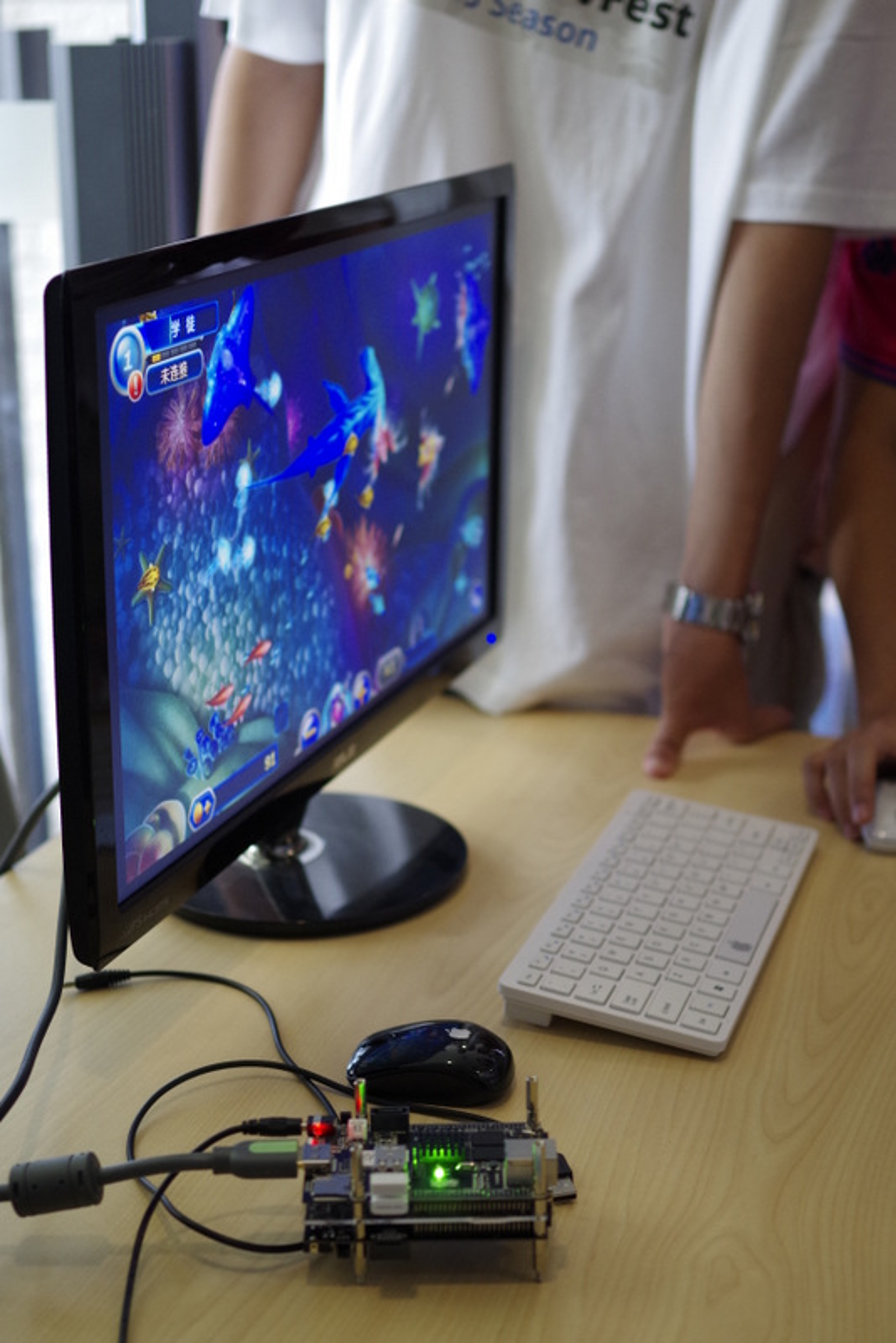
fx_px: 1940
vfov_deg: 38.2
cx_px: 448
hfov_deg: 26.0
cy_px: 672
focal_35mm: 52
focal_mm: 35
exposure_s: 1/60
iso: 800
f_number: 2.4
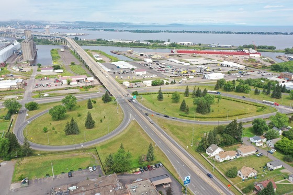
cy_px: 98
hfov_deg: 65.5
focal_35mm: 28
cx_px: 146
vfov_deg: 46.4
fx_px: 228
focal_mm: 10.26
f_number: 5.6
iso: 100
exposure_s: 1/320
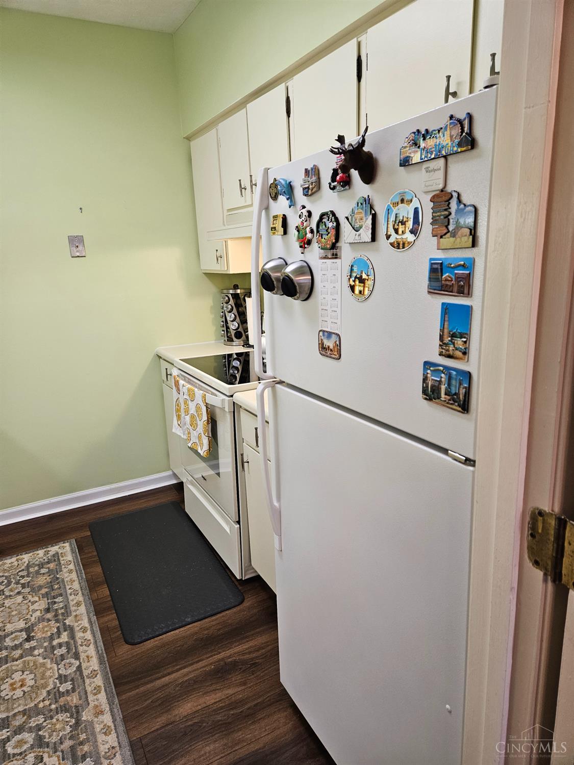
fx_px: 509
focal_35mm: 23
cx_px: 287
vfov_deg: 73.9
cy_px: 382
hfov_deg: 58.9
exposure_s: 1/120
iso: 200
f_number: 1.8
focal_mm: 5.4
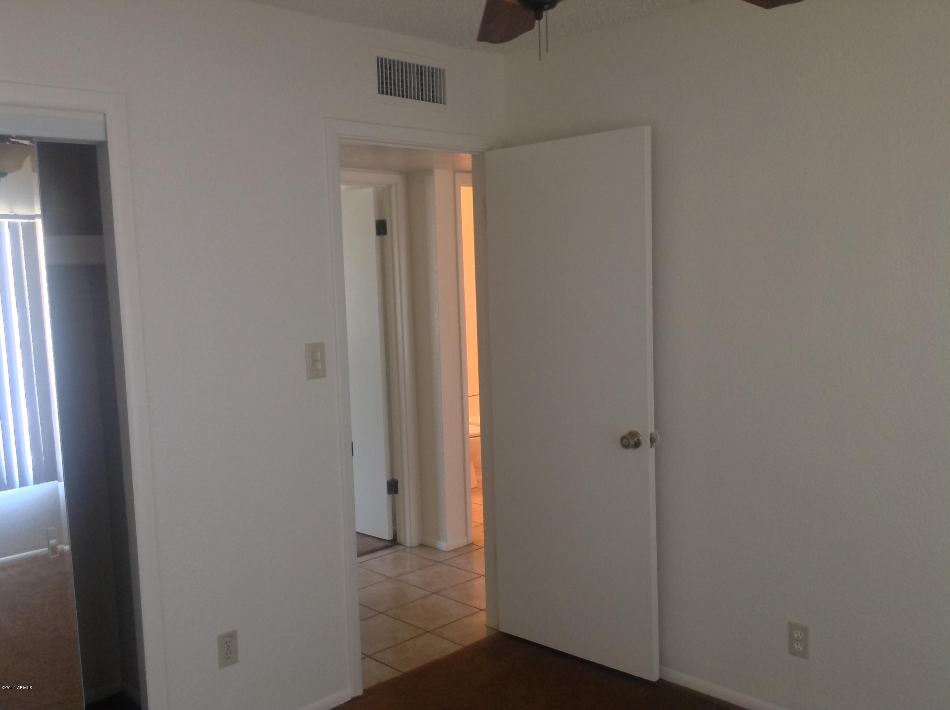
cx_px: 475
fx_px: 959
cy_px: 355
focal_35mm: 35
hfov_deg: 52.7
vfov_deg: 40.6
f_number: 2.4
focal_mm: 4.28
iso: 160
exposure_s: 1/15
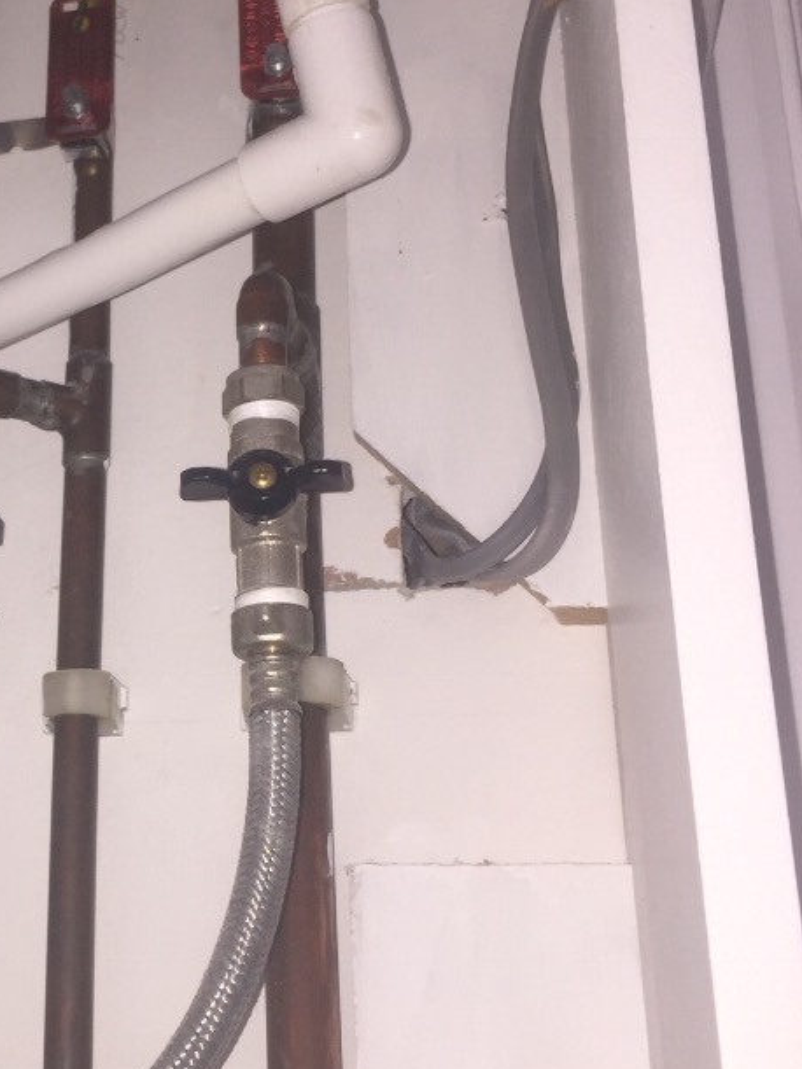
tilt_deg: +23.6
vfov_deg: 33.8
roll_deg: -3.6
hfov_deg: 24.6
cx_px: 23
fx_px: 1761
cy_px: 532
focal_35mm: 57
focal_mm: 4.15
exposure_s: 1/33
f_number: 2.2
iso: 32
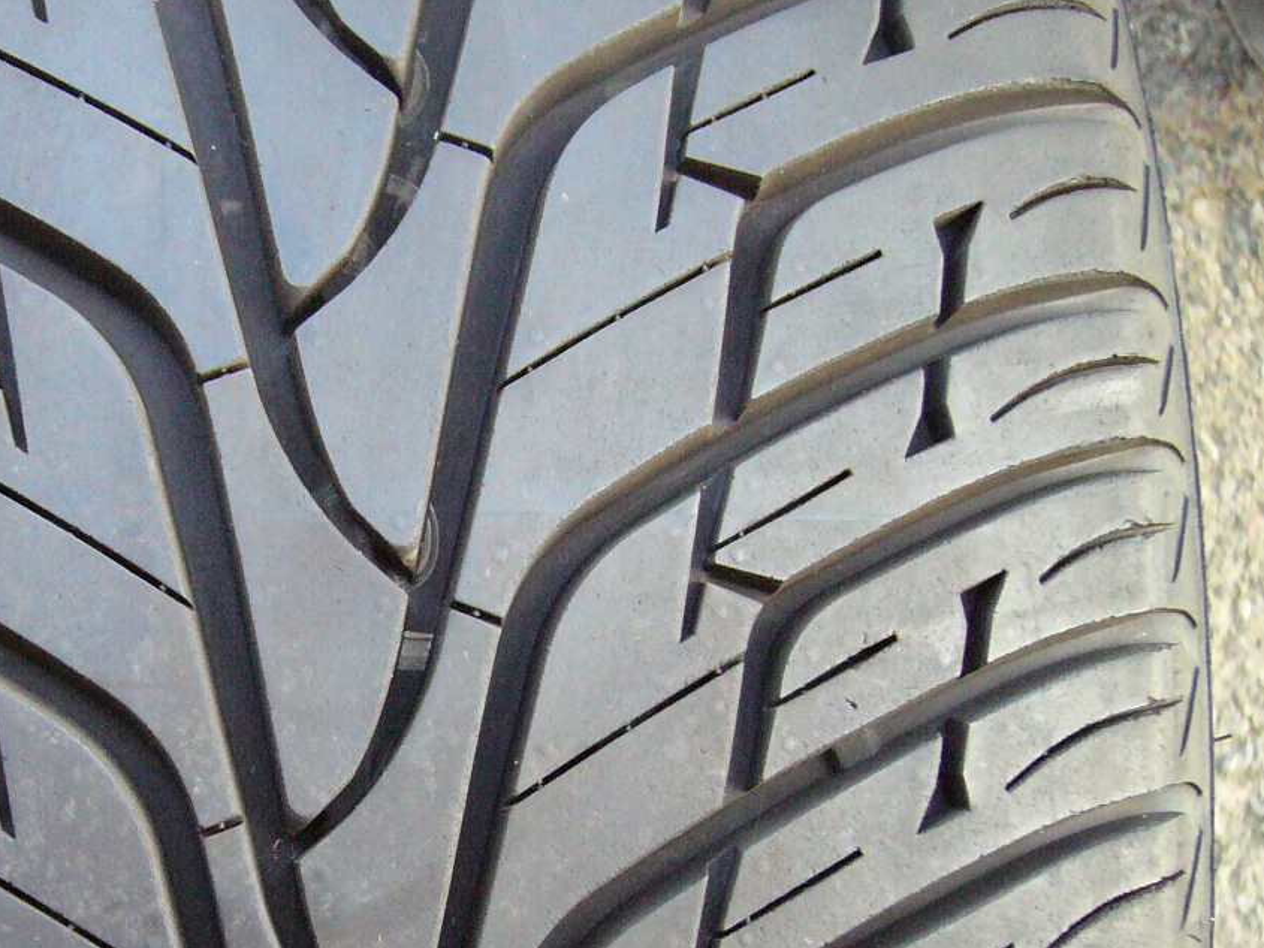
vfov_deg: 27.4
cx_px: 329
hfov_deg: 35.4
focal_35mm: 53
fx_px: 1936
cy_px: 618
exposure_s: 1/125
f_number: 2.8
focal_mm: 5.8
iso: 400
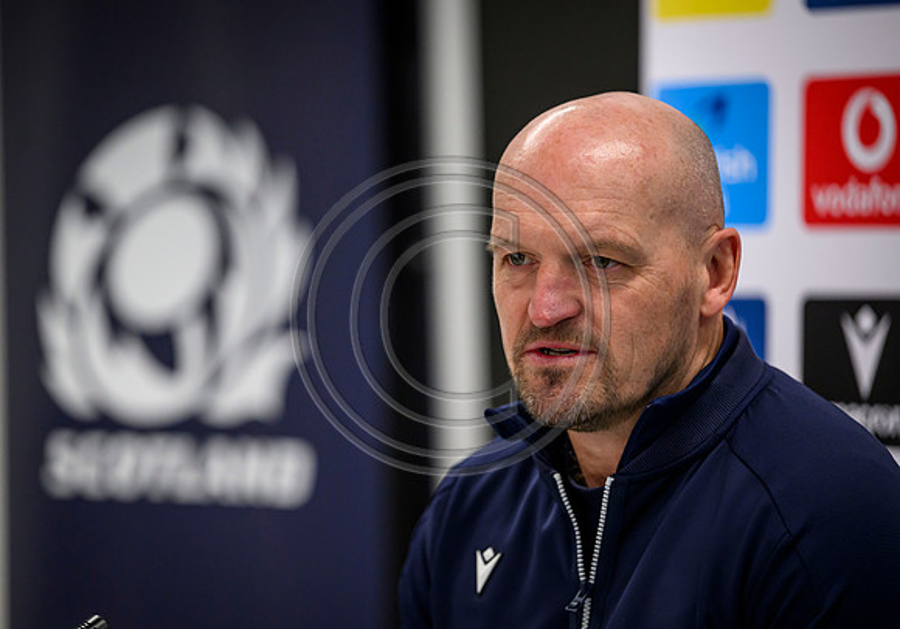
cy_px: 329
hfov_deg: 11.5
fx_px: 4473
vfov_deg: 8.0
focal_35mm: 176
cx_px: 402
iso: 3200
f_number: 2.8
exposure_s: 1/500
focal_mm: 160
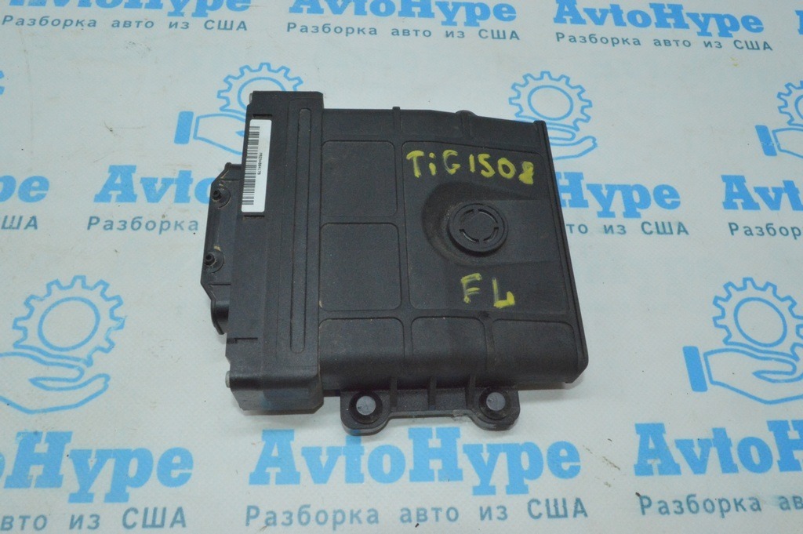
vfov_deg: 43.5
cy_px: 267
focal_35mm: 30
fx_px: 669
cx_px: 402
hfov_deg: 62.0
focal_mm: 20
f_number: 22
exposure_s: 1/50
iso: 5600
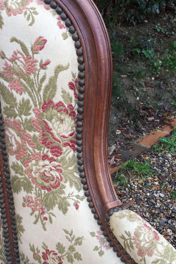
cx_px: 118
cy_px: 181
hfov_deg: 28.4
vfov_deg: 41.3
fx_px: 345
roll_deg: -1.5
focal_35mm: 47
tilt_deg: -35.9
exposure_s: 1/120
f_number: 2.2
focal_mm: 4.15
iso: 32
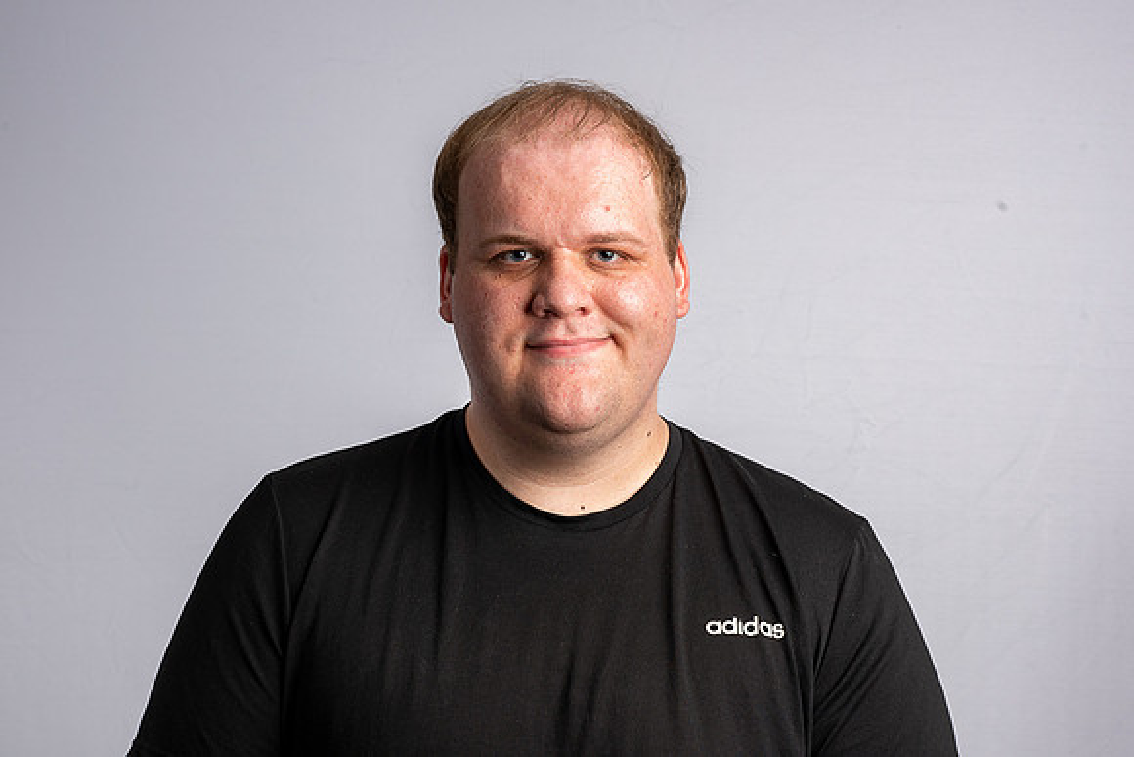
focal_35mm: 85
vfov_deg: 16.1
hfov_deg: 23.9
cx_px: 567
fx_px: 2678
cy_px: 378
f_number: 10
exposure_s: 1/200
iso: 200
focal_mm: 85
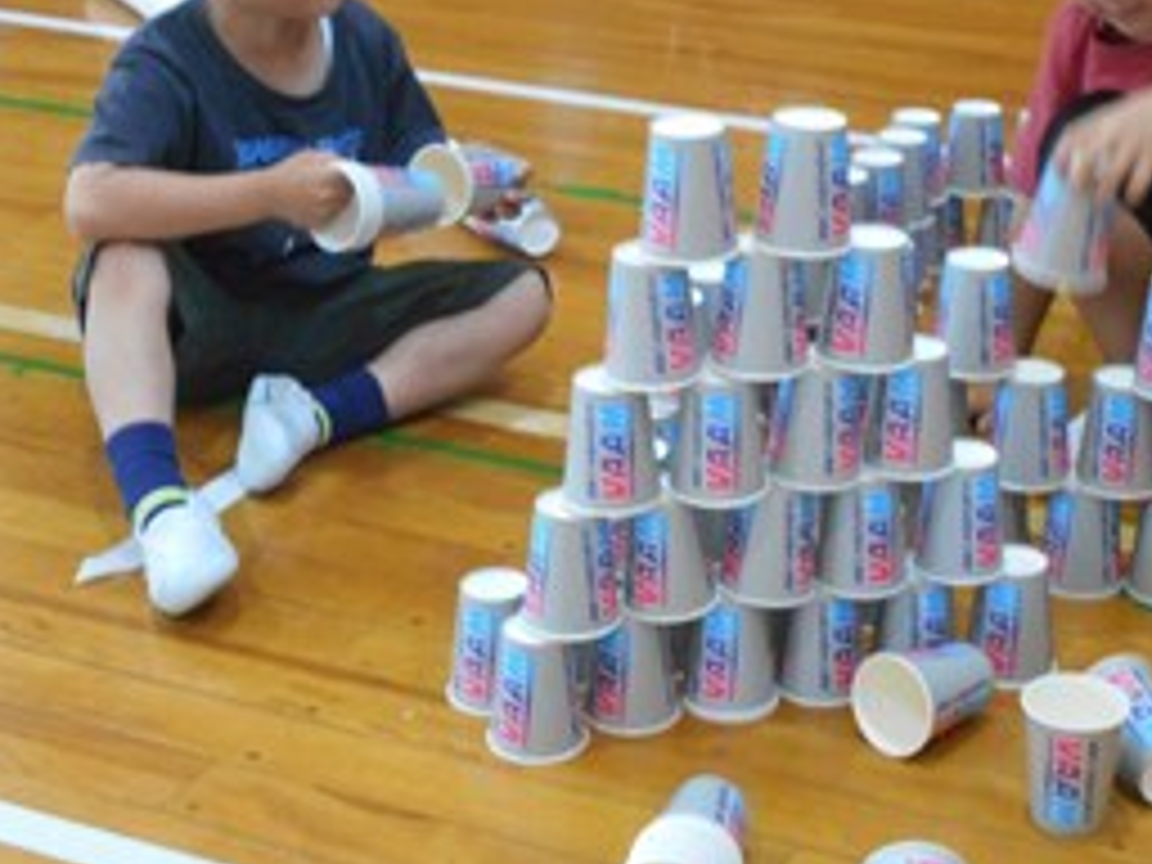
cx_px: 706
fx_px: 2596
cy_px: 261
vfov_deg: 18.8
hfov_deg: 25.0
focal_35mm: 78
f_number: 4.5
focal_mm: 8.8
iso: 400
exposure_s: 1/25
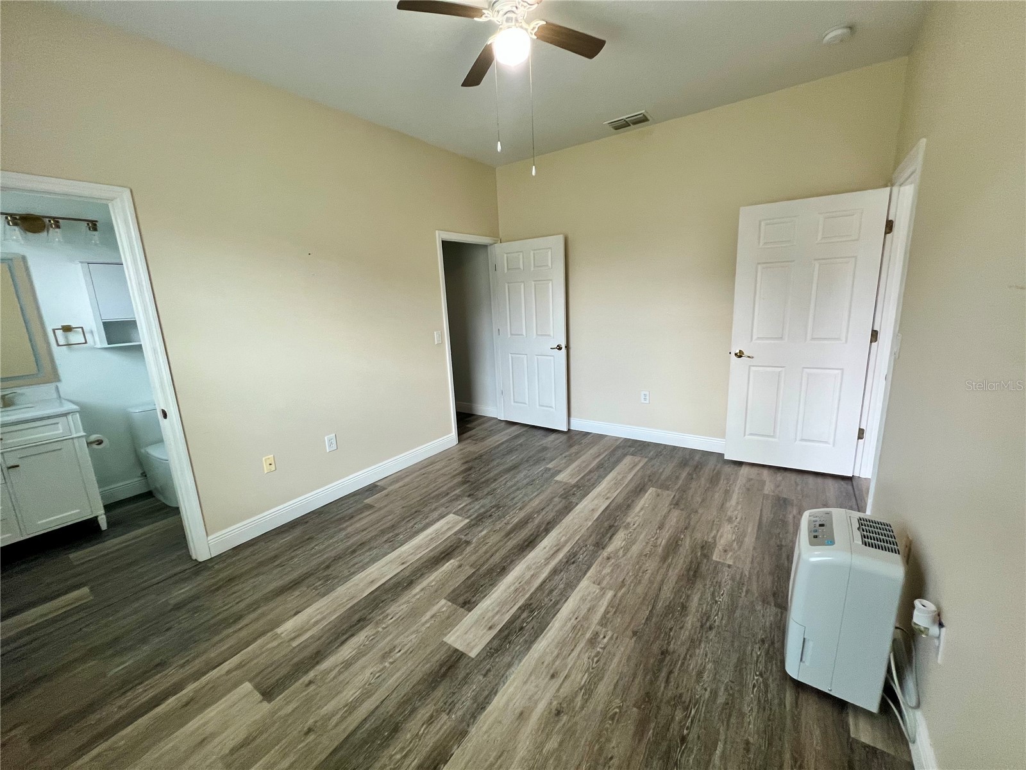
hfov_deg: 106.2
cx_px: 513
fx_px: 385
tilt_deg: -12.1
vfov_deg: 89.9
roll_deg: +2.8
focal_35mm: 13
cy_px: 385
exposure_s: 1/120
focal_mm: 1.57
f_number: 1.8
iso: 160
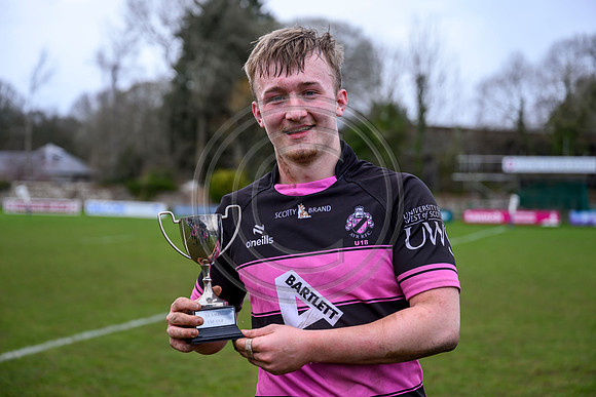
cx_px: 298
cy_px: 198
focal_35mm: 68
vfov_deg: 20.0
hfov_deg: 29.6
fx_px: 1126
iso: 640
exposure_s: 1/1600
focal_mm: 68
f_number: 3.5
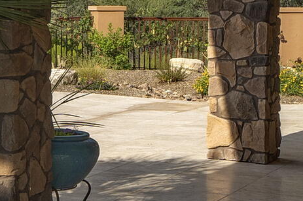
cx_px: -238
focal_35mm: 115
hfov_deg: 15.4
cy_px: -18
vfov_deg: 11.7
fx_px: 967
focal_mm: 19
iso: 100
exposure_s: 1/160
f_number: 9
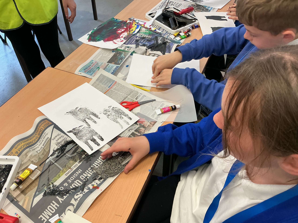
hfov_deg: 61.7
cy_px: 112
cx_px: 149
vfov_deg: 48.2
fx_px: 250
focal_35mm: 29
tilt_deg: -45.6
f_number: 1.8
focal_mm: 3
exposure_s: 1/60
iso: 100
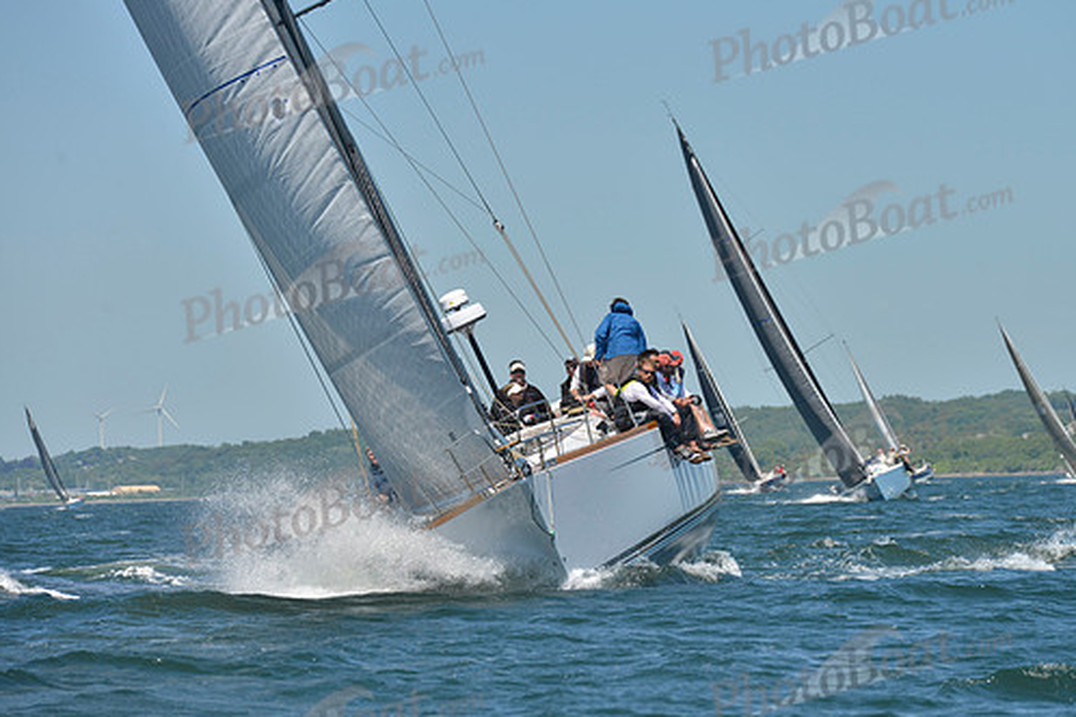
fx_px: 6964
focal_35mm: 233
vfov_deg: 5.9
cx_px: 598
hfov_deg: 8.8
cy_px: 368
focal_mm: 200
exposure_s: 1/1250
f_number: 8
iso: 280
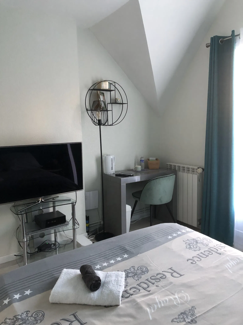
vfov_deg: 63.4
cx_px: 122
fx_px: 262
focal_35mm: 28
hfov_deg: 49.7
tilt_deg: -7.7
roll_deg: +2.2
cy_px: 162
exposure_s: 1/15
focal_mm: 3.99
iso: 100
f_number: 1.8
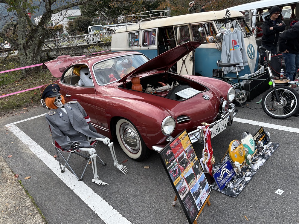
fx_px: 225
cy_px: 112
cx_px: 150
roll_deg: +8.4
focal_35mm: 26
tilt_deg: -17.9
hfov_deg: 67.3
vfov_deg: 53.1
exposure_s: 1/1081
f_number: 1.6
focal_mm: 5.96
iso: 50
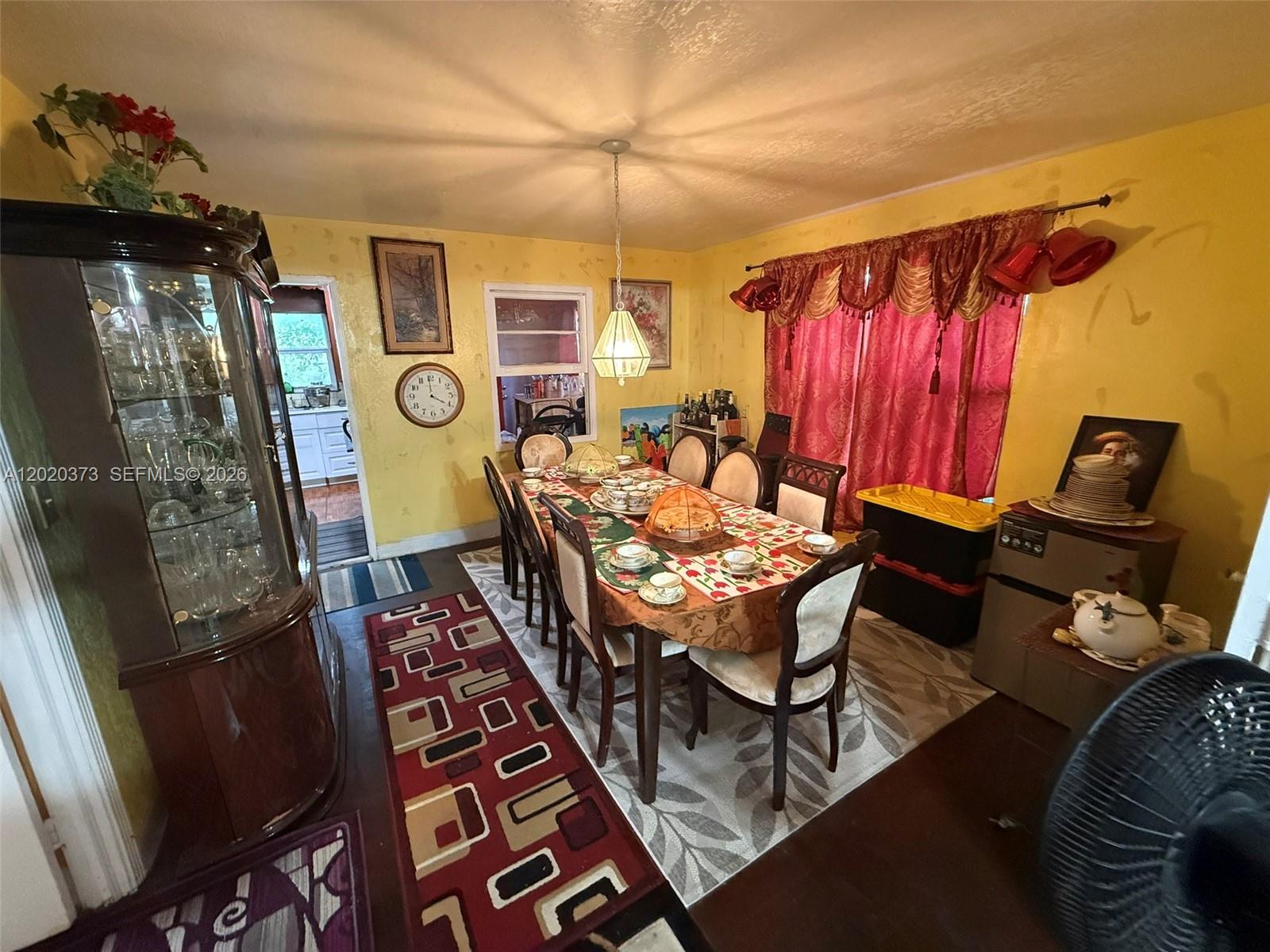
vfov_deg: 85.7
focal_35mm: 14
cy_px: 476
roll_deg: +1.0
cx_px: 635
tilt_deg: -15.1
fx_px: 514
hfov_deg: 102.1
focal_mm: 2.22
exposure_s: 1/60
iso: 1000
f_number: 2.2
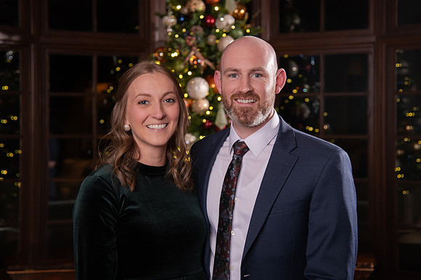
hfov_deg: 30.2
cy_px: 119
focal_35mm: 67
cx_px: 210
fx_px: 779
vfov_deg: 20.4
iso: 1600
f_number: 4
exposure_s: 1/250
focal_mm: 58
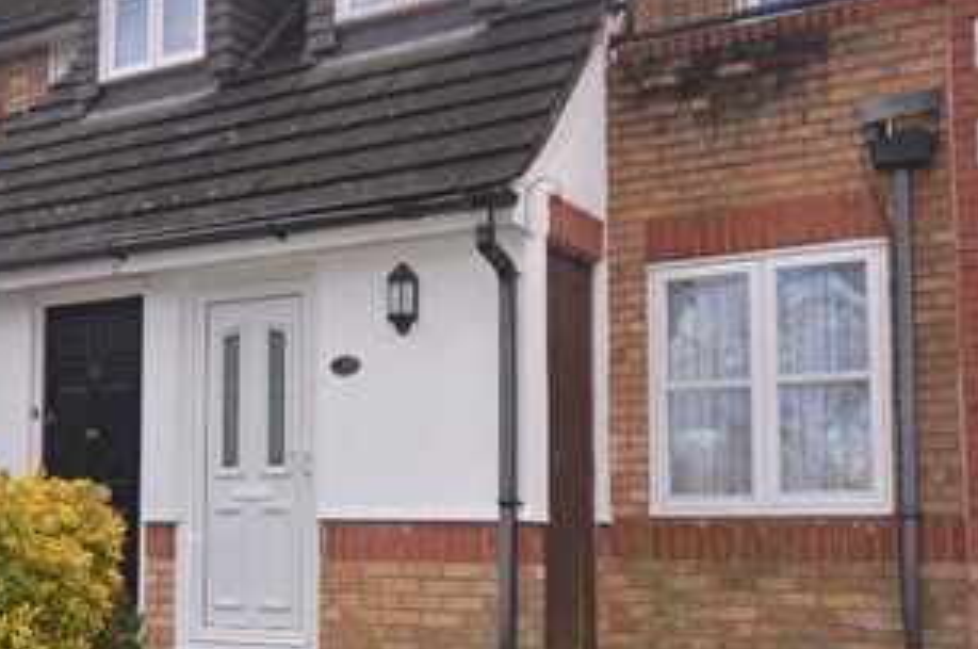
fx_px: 1302
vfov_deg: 27.9
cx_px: 361
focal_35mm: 48
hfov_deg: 40.9
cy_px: 400
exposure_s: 1/200
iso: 200
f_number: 4.8
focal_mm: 14
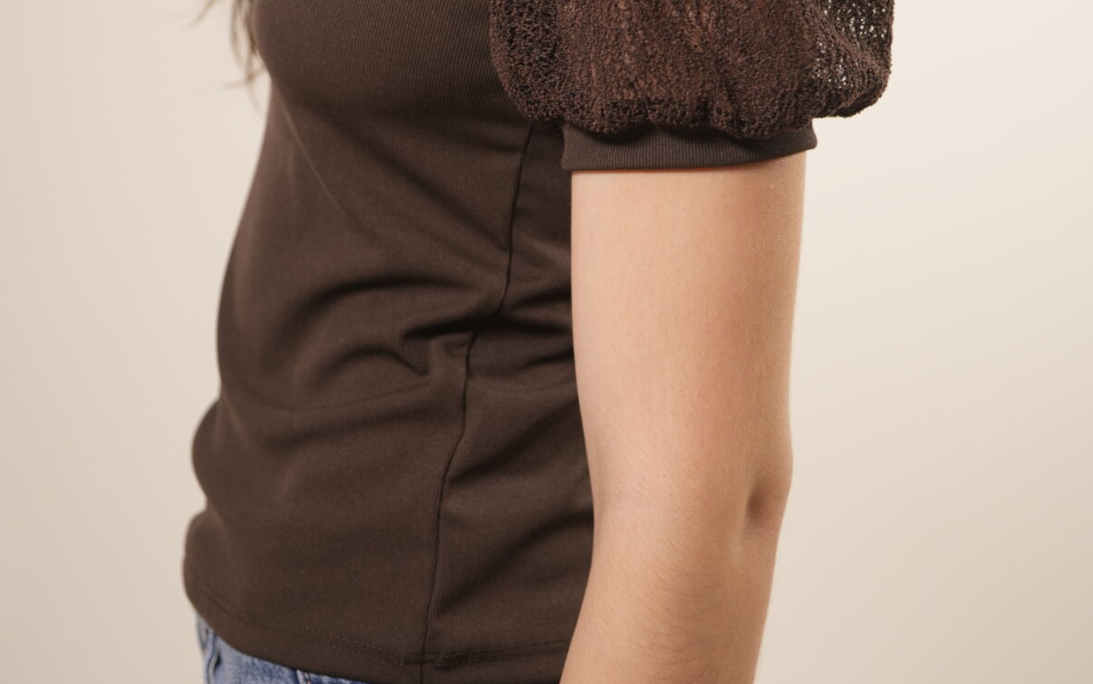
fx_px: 2294
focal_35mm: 77
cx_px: 546
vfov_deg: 16.8
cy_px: 121
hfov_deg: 26.8
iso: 640
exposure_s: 1/100
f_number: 3.5
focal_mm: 50
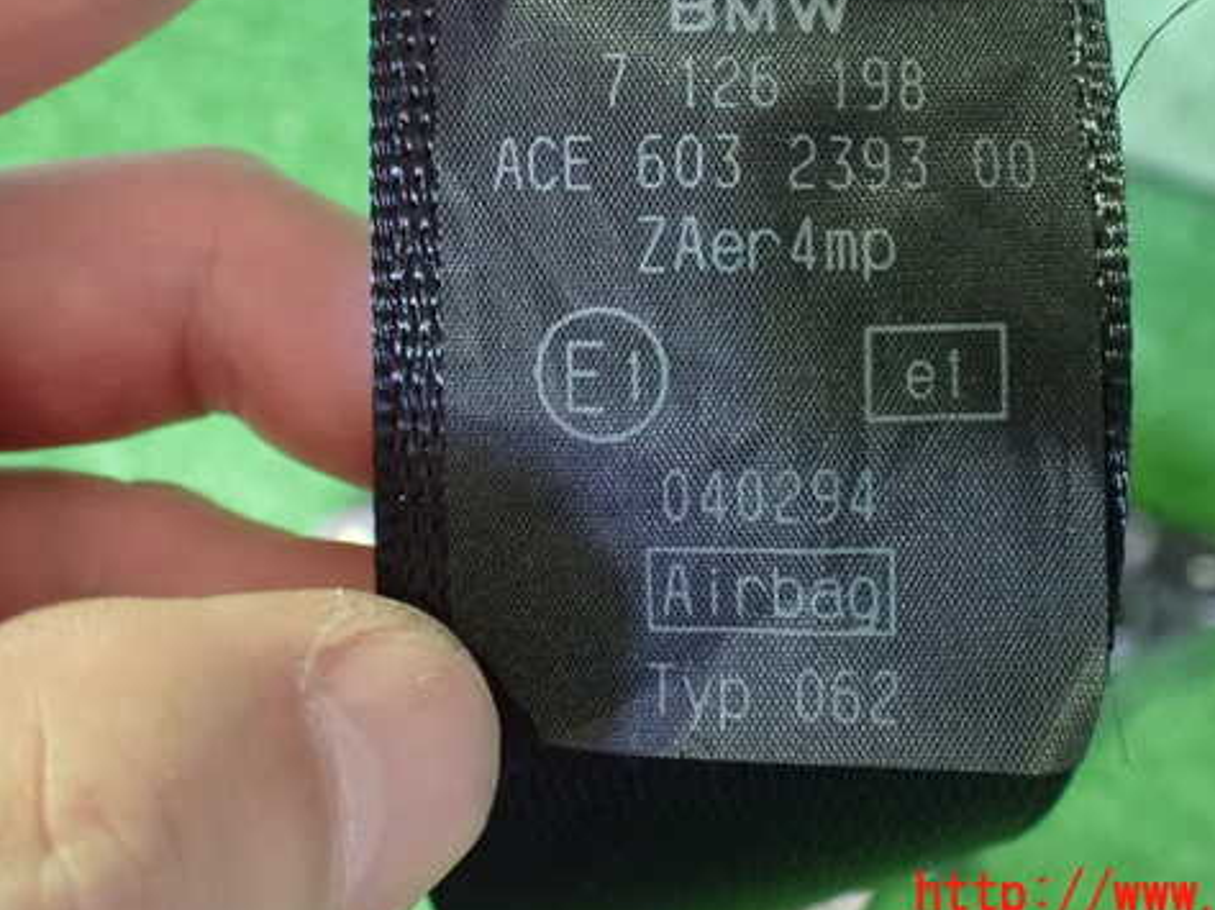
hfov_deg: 48.7
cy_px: 351
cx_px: 725
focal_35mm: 38
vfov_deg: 37.5
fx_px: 1333
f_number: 2.3
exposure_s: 1/30
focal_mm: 5.4
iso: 1600
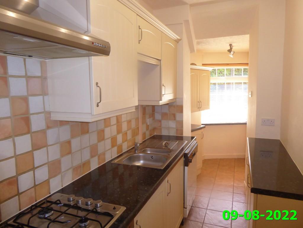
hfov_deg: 71.6
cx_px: 152
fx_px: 210
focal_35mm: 24
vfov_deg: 56.8
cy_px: 114
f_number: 3.3
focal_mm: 4.3
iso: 250
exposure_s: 1/60
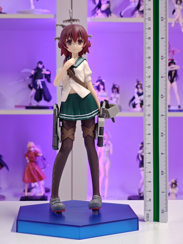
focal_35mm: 80
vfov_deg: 24.4
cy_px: 122
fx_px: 564
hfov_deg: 18.4
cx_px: 92
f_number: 2.4
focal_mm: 7.48
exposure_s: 1/15.6
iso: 400
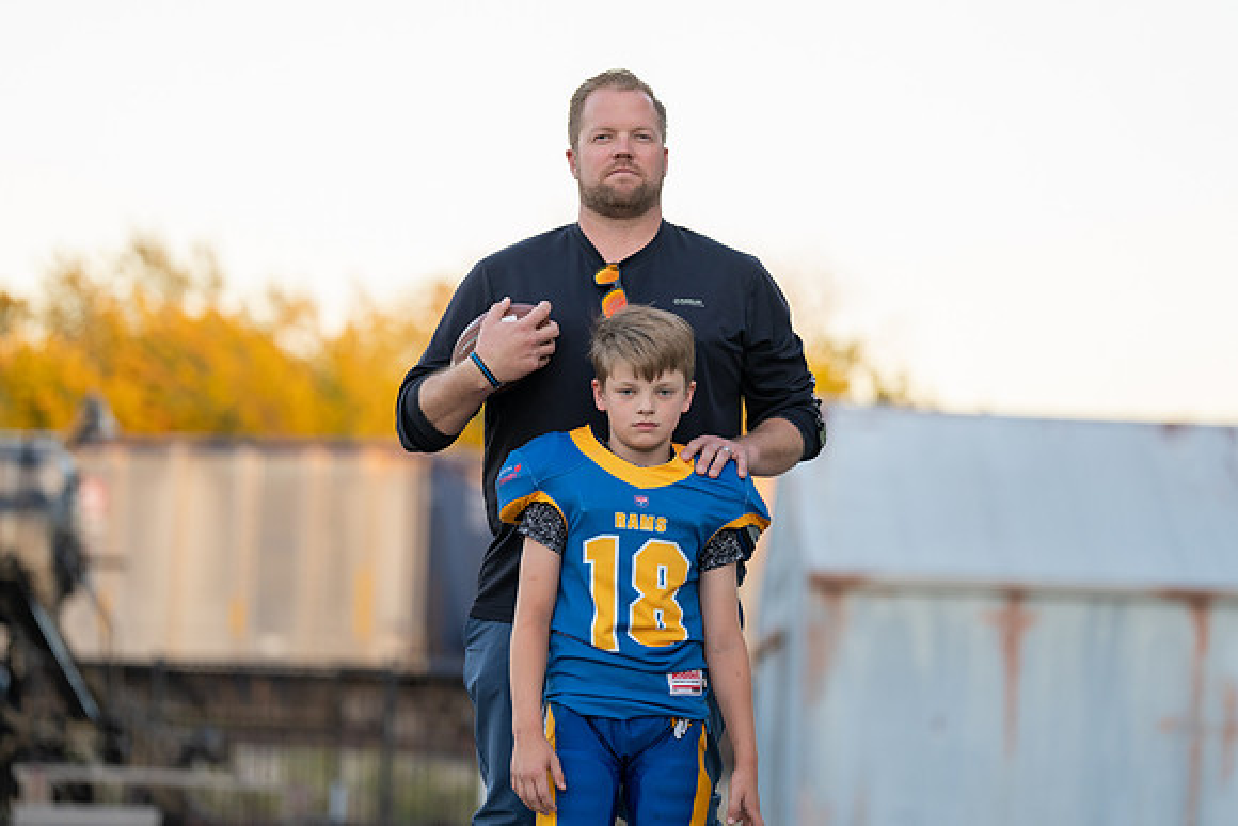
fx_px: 4706
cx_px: 619
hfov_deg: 15.0
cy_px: 413
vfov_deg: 10.0
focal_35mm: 137
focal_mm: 134
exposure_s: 1/320
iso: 500
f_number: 2.8
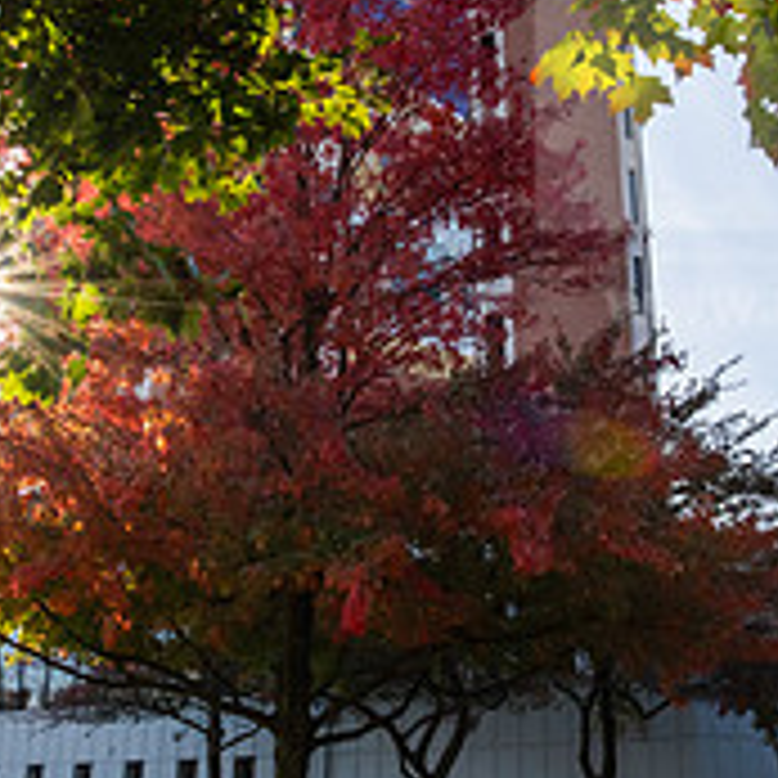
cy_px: 398
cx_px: 400
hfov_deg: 31.6
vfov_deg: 31.6
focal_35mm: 54
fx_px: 1373
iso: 800
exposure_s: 1/200
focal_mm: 19
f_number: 20
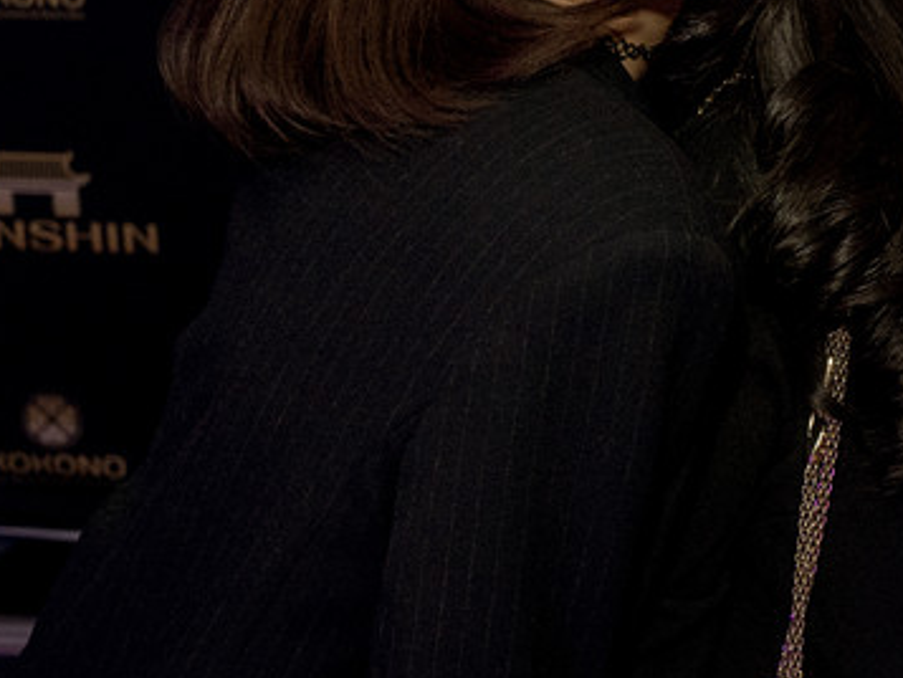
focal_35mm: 102
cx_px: 1424
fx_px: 2662
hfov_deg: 17.1
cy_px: 116
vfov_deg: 14.4
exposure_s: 1/80
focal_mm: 24
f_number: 3.5
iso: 1250
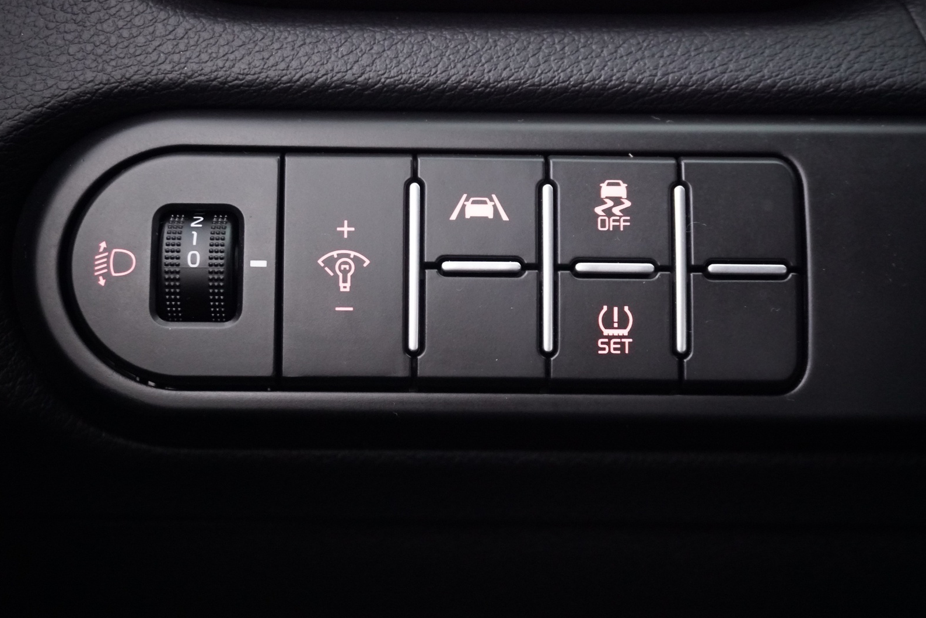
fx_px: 1260
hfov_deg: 40.3
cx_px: 465
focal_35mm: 49
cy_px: 309
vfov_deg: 27.5
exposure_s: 1/25
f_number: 5
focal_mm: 32
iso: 12800
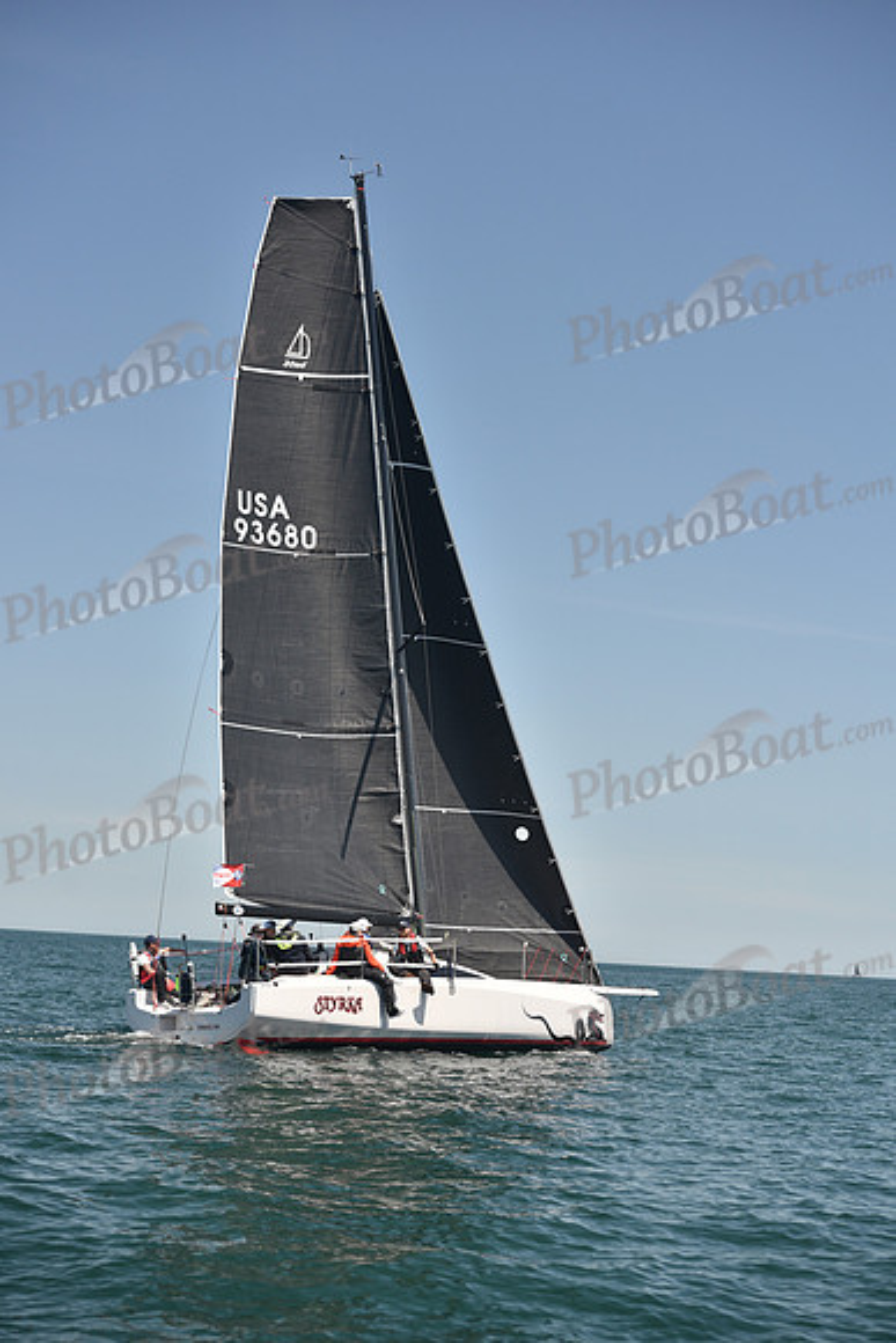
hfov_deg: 19.5
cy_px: 672
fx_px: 2612
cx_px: 448
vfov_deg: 28.8
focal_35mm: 70
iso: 250
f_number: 4.5
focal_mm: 70
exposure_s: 1/800
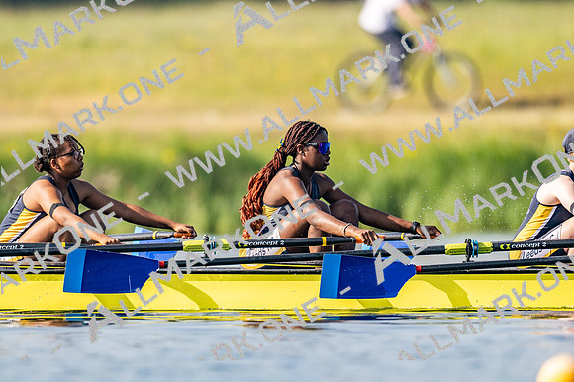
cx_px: 287
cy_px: 191
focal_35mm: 900
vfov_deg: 1.5
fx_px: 14341
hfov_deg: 2.3
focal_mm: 600
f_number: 4
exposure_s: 1/2500
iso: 200
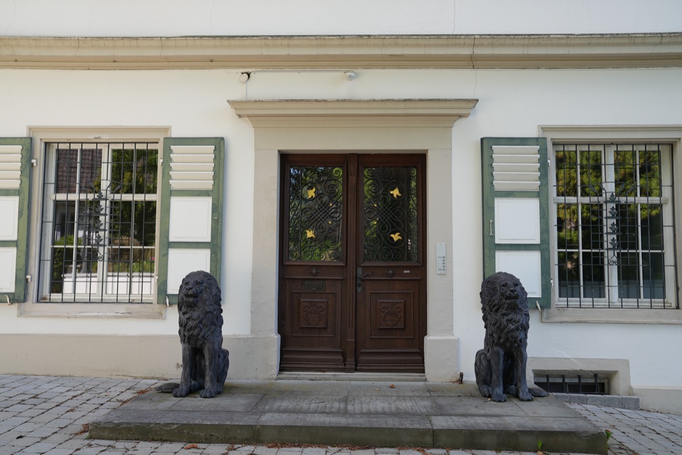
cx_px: 341
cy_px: 228
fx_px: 606
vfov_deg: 41.1
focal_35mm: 32
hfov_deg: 58.7
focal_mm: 32
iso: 100
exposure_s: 1/160
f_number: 4
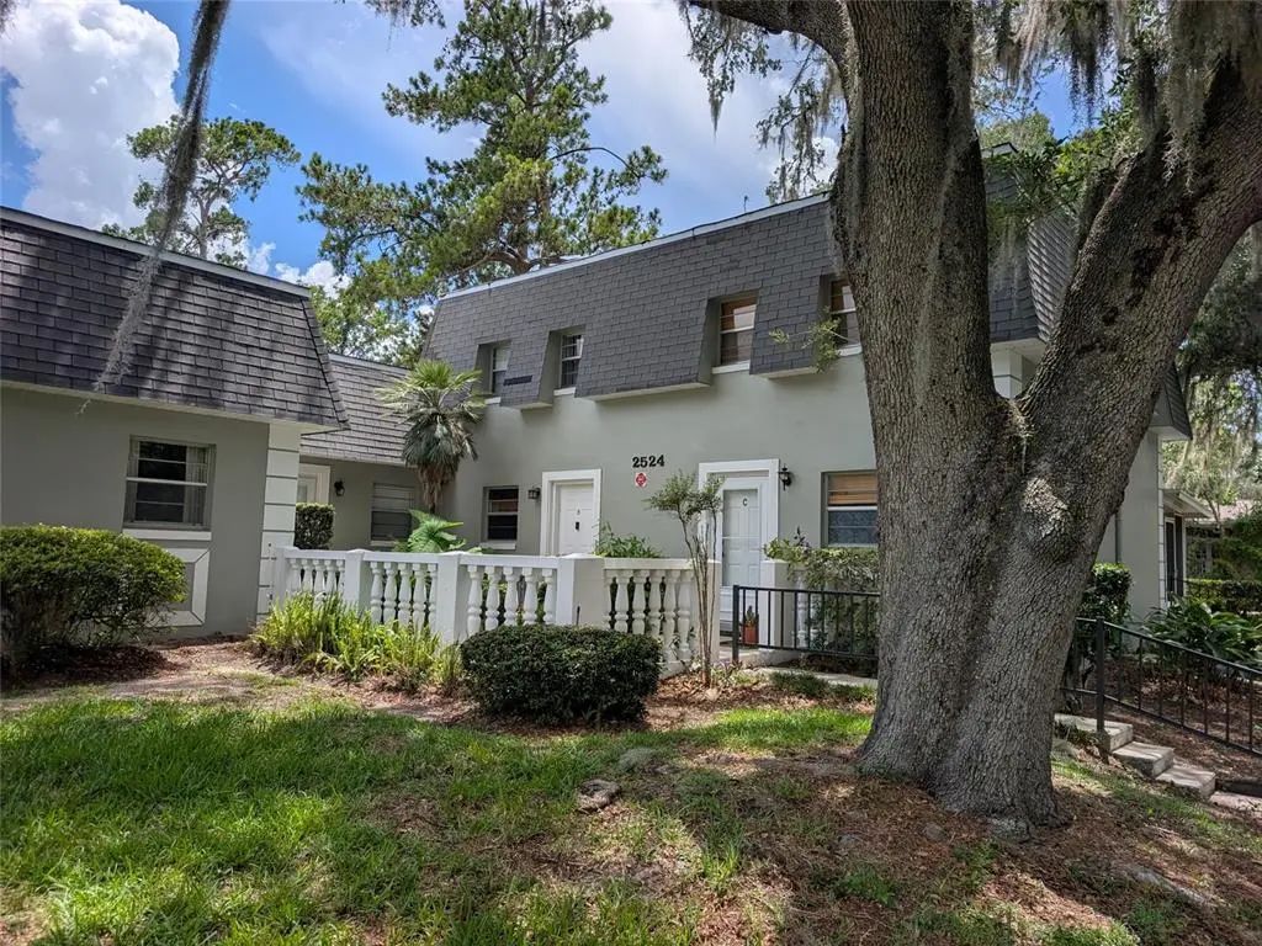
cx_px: 631
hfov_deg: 71.6
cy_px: 473
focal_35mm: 24
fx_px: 875
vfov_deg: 56.8
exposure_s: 1/1984
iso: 20
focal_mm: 6.9
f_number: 1.68
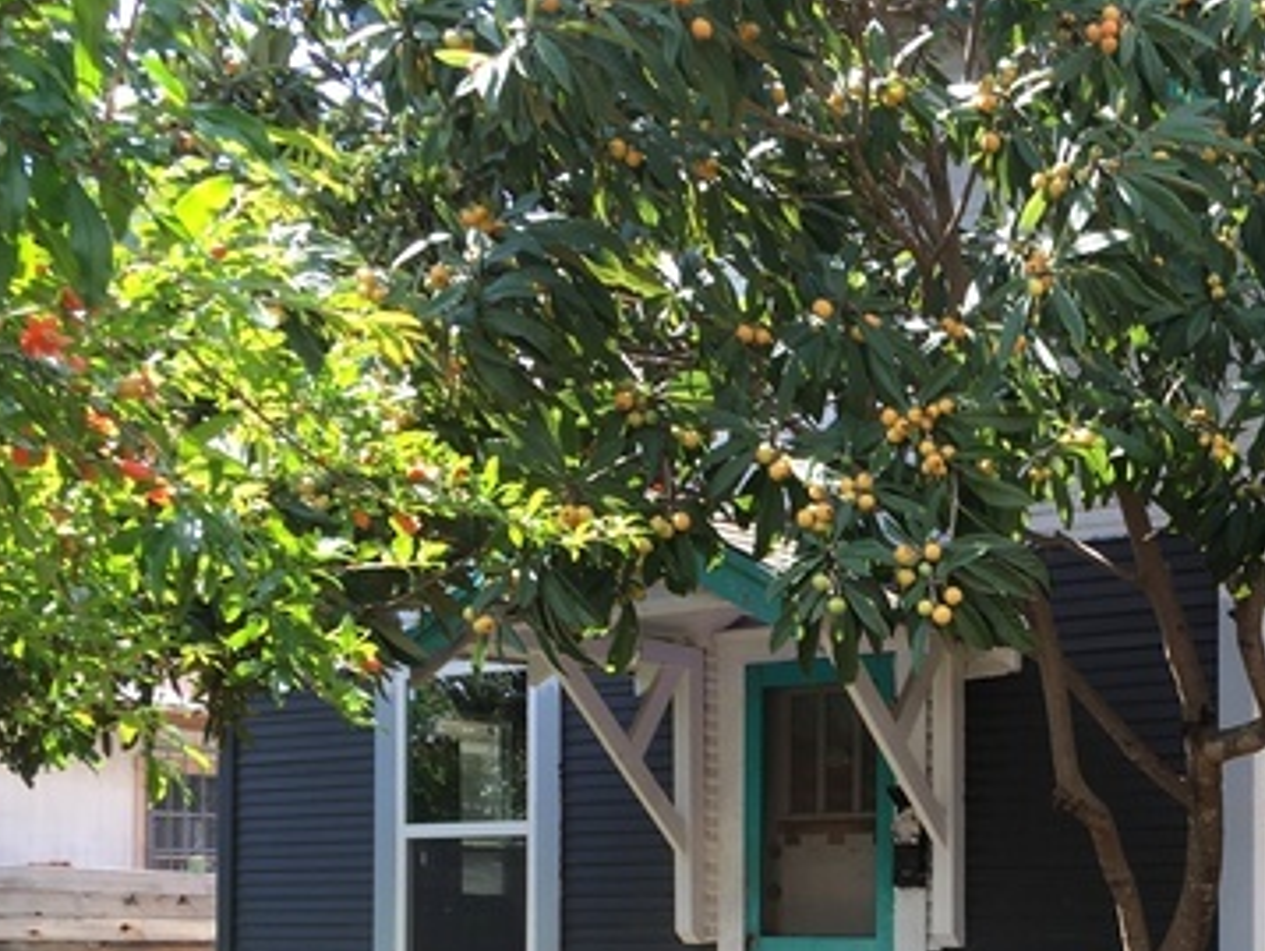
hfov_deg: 34.1
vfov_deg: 26.1
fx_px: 1975
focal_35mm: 54
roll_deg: +0.9
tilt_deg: -1.5
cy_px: 866
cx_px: 1065
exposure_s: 1/202
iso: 25
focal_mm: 4.15
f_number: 2.2
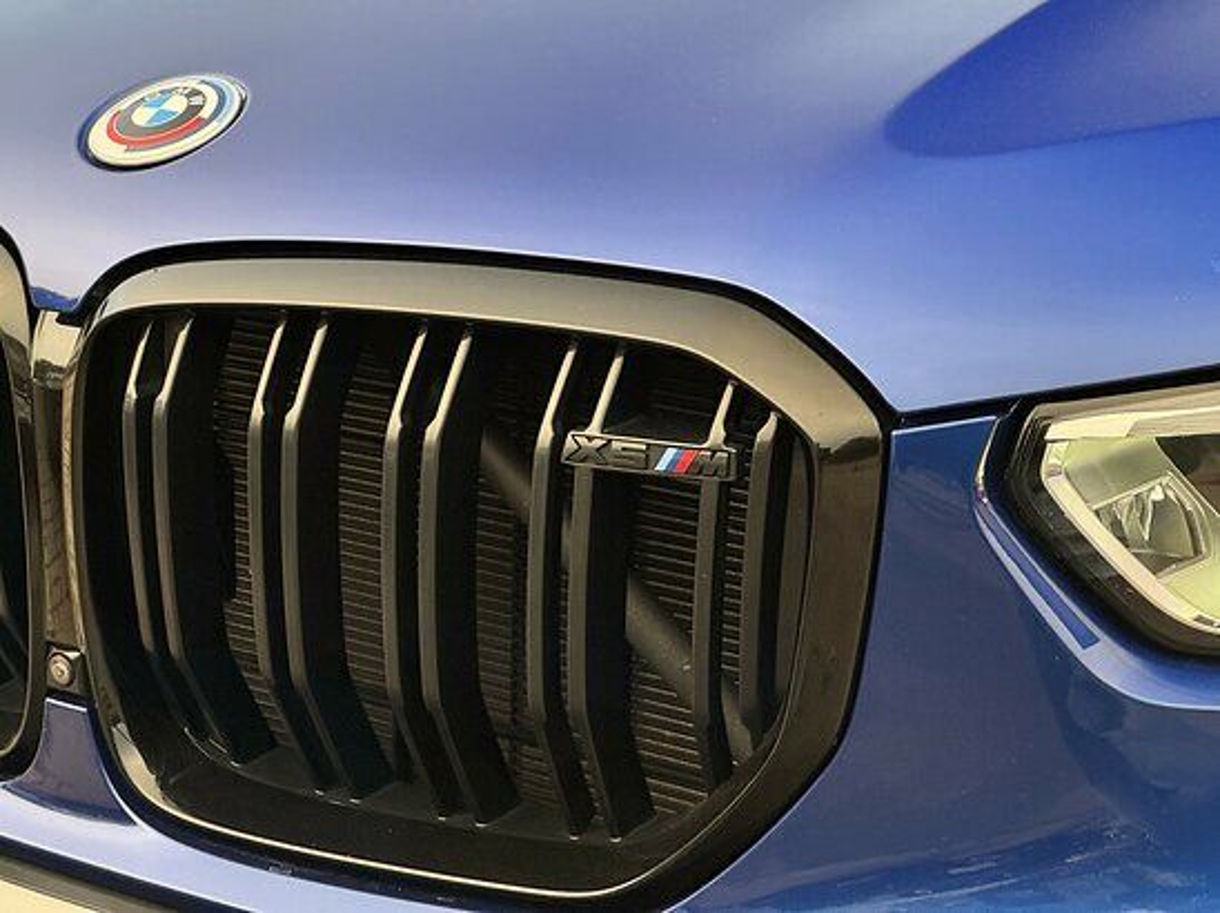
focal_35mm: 77
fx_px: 2711
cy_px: 456
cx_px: 610
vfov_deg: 19.1
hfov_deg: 25.4
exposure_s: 1/38
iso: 1000
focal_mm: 9
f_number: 2.8
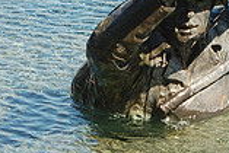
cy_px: 73
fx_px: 4081
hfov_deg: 3.2
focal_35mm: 641
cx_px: 171
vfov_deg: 2.1
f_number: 11
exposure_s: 1/100
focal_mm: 116
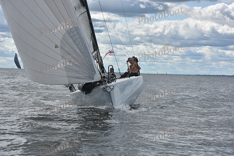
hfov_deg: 18.6
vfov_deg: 12.5
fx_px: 715
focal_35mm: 110
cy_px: 78
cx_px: 117
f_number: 9
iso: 250
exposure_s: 1/1000
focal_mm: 110
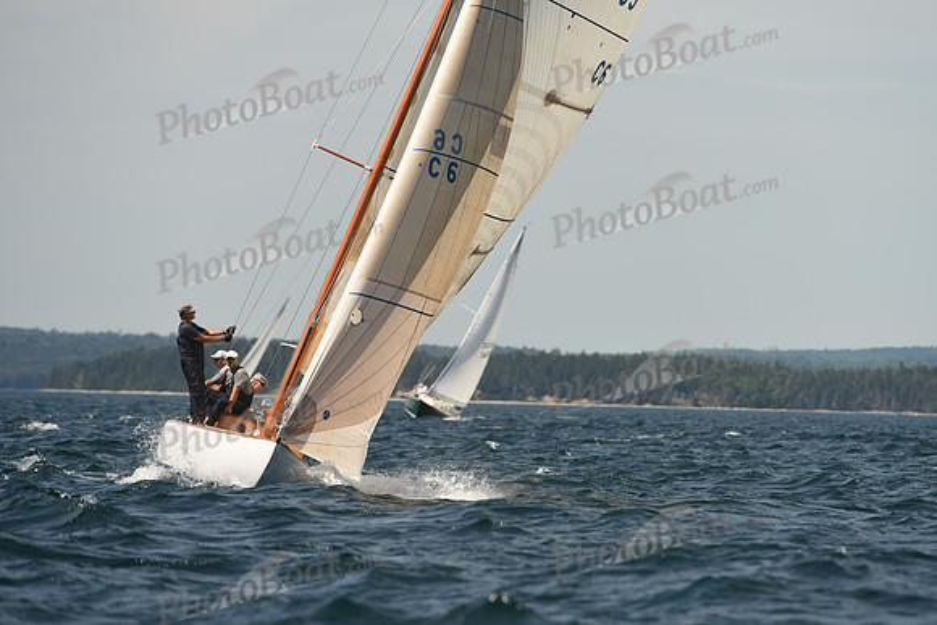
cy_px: 312
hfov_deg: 5.2
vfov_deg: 3.4
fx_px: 10413
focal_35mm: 400
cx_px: 468
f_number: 6.3
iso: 250
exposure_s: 1/1000
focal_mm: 400
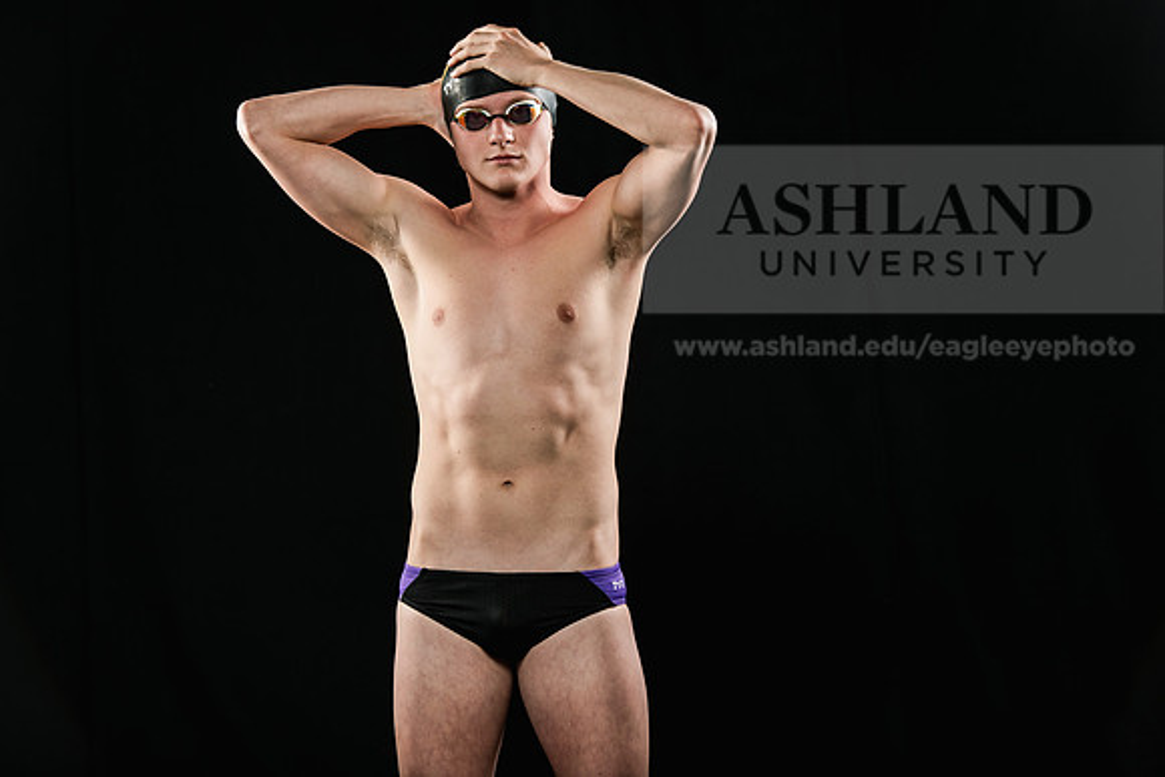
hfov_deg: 18.3
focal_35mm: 112
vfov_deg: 12.2
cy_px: 388
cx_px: 582
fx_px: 3625
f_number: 6.3
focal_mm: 112
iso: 320
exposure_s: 1/250
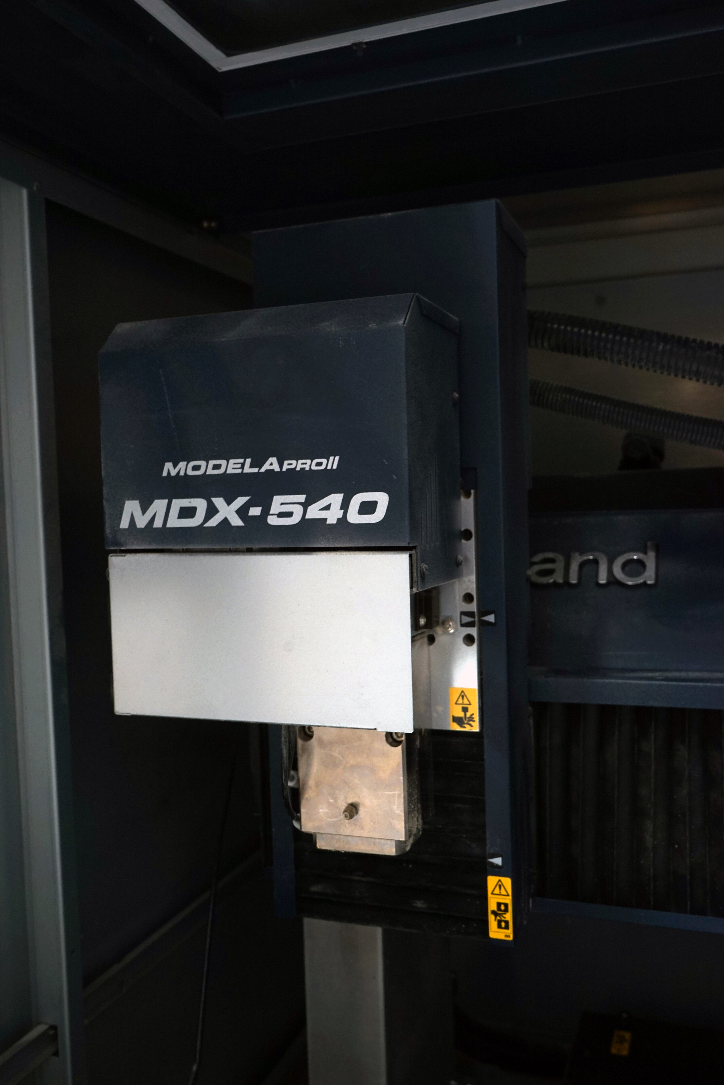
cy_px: 542
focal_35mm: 31
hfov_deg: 42.3
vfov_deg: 60.3
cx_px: 362
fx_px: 935
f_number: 8
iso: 500
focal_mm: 31
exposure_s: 1/30
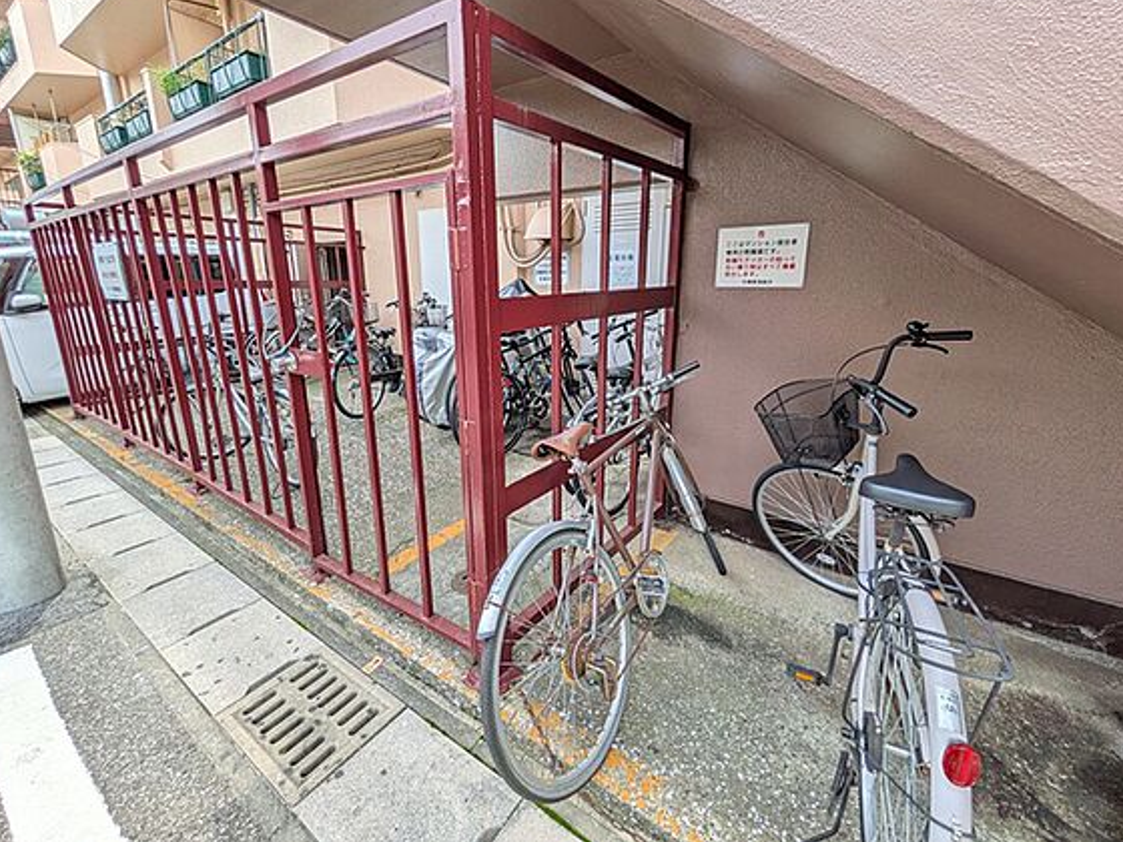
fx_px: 487
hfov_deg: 98.2
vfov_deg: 81.6
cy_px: 393
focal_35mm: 15
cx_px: 547
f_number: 2.2
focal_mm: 1.83
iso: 50
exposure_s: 1/625
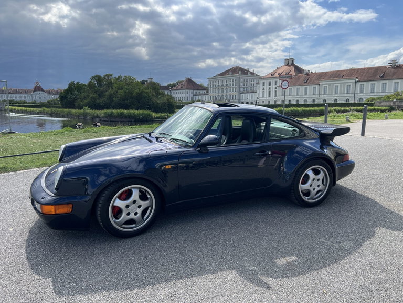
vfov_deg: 53.1
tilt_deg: -9.0
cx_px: 202
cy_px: 152
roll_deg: +0.2
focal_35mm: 26
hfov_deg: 67.3
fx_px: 303
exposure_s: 1/3165
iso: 50
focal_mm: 5.7
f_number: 1.5
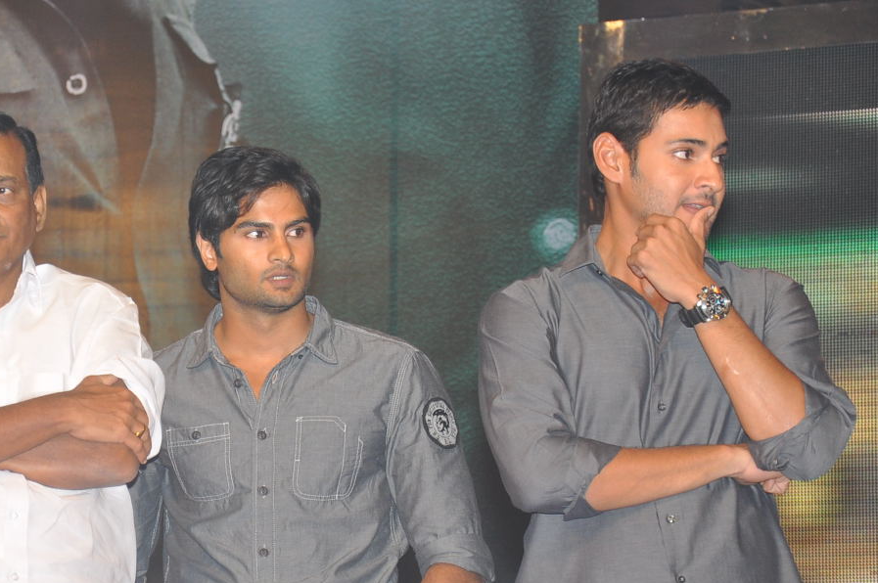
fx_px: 5213
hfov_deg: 9.6
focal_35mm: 214
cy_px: 426
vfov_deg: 6.4
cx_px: 131
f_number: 6.3
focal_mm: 80
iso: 400
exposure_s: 1/125
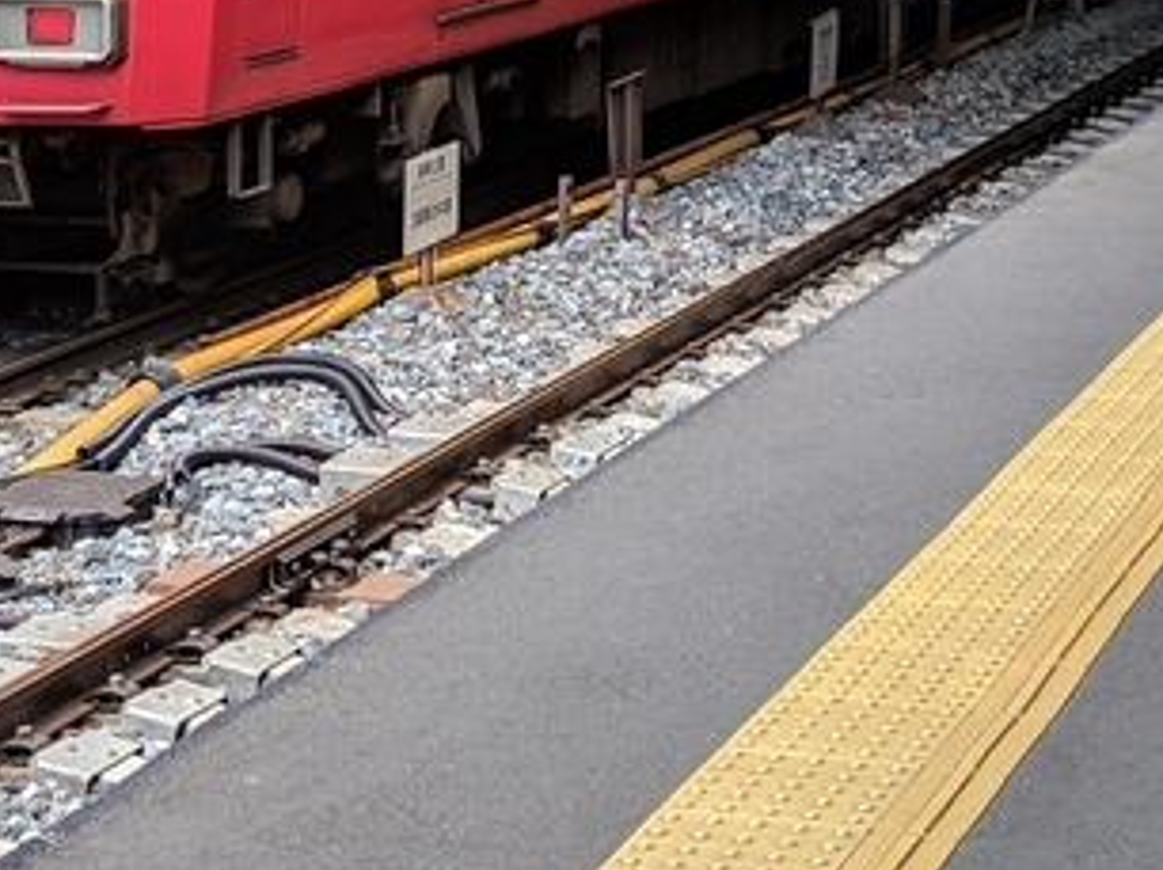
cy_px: -293
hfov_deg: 18.5
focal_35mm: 106
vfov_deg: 13.4
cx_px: 677
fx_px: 3559
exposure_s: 1/1067
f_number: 1.8
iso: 53
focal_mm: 4.44
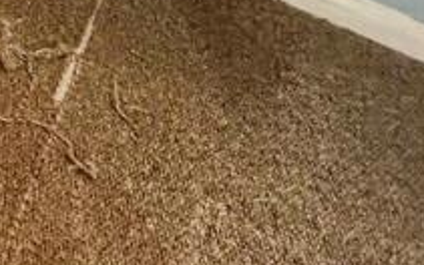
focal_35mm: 72
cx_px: -358
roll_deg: +0.8
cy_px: -416
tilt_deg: -16.3
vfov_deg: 12.7
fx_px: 832
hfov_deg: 19.9
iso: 160
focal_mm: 2.22
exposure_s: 1/100
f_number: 2.2
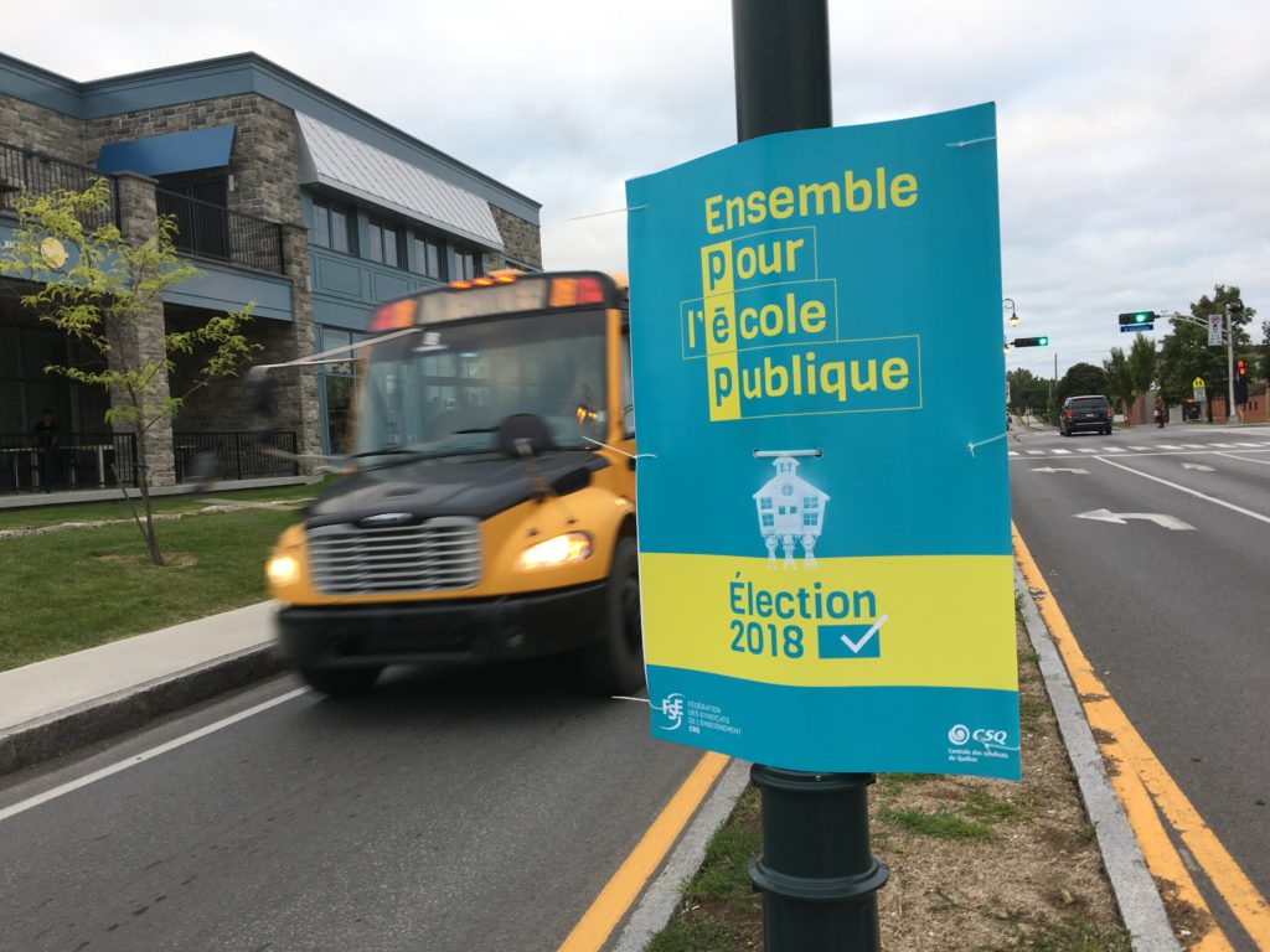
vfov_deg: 48.2
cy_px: 476
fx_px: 1064
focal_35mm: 29
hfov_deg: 61.7
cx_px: 635
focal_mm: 4.15
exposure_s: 1/60
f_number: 2.2
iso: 25
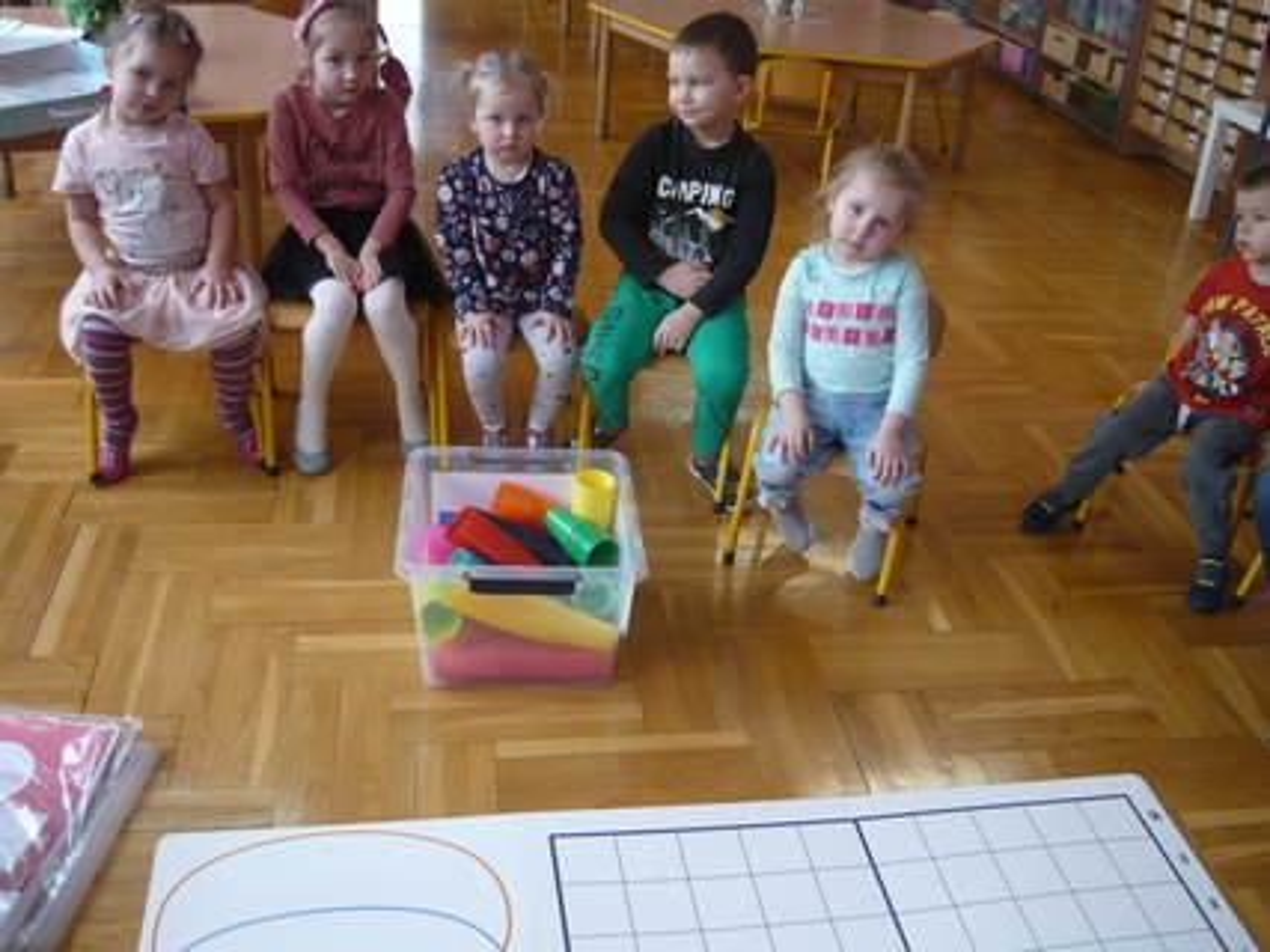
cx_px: 635
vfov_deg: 42.9
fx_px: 1210
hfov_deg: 55.4
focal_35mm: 33
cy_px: 476
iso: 100
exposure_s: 1/40
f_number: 2.8
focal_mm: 5.5
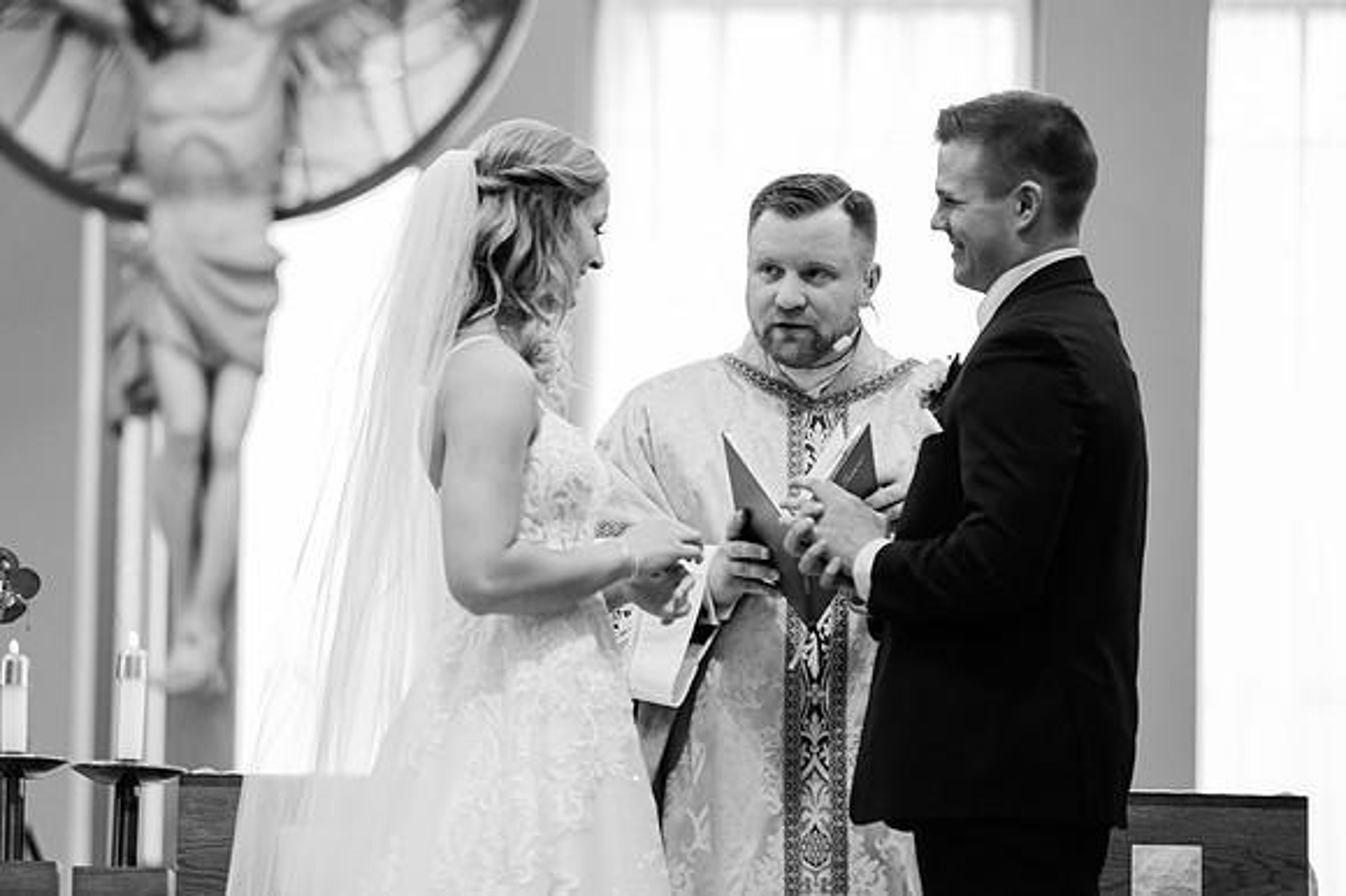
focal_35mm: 258
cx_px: 478
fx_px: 9640
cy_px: 509
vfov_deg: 5.3
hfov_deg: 8.0
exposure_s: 1/250
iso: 1000
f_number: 2.8
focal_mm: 200
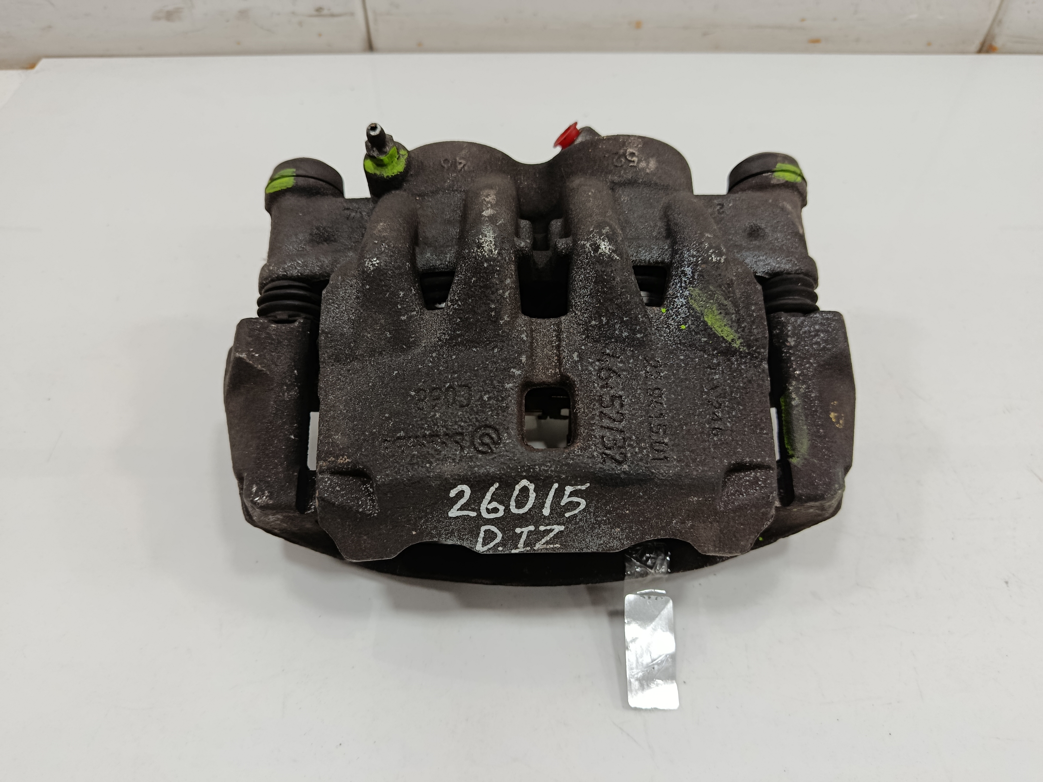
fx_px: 723
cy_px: 391
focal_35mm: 24
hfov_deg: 71.6
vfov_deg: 56.8
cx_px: 522
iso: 588
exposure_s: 1/50
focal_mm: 5.24
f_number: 1.7
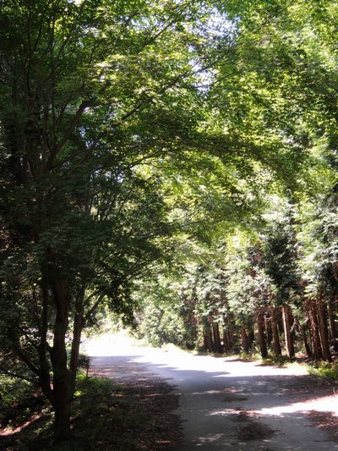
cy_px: 226
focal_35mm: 50
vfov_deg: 38.2
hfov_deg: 29.1
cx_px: 169
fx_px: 651
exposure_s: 1/25
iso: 110
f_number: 5.6
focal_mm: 10.7
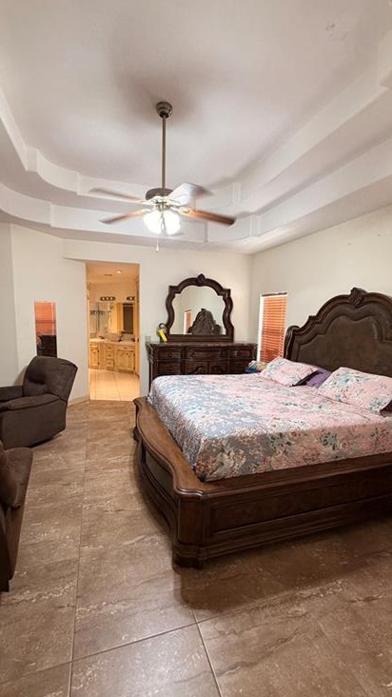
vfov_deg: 99.3
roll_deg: -2.3
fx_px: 296
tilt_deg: -7.9
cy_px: 358
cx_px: 188
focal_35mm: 16
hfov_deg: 67.1
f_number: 2.2
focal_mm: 2.22
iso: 320
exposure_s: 1/60
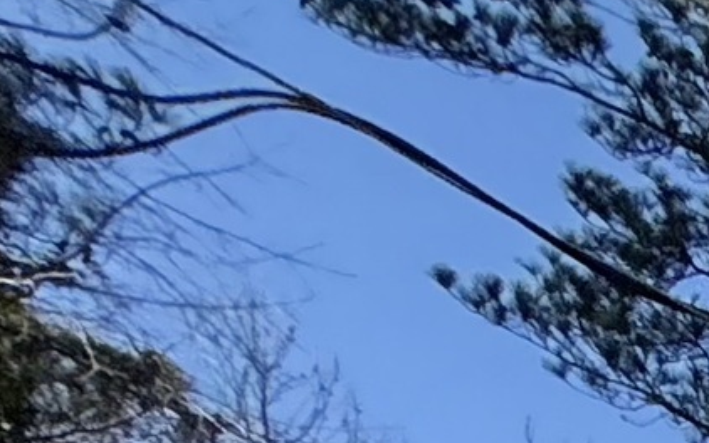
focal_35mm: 108
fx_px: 2087
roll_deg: -4.3
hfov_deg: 9.3
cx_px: 2540
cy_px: 1911
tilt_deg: -4.5
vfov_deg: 7.4
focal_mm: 2.22
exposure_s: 1/1572
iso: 50
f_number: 2.2
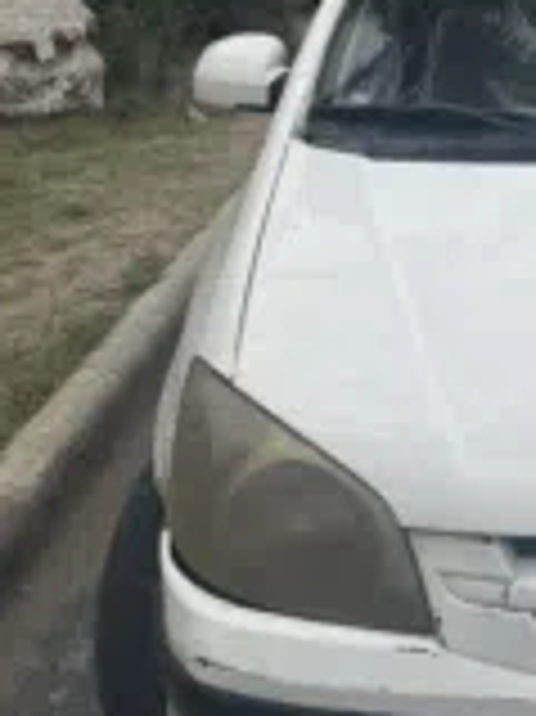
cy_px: 45
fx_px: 1302
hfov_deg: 21.6
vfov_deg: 29.2
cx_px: 635
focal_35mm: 63
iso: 32
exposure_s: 1/3165
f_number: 1.6
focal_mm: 5.1
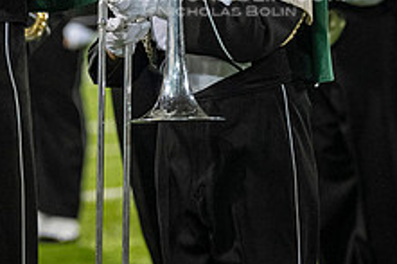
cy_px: -70
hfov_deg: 2.6
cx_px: 221
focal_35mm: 788
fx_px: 8683
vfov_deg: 1.7
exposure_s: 1/500
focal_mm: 200
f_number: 2.8
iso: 1000
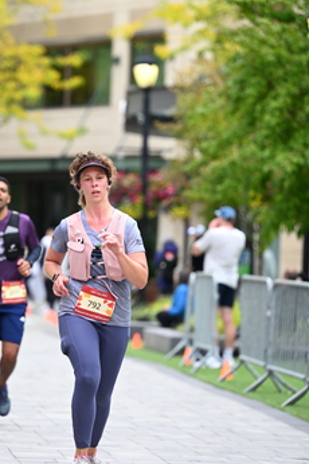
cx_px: 87
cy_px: 223
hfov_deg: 5.7
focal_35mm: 239
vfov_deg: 8.6
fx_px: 3077
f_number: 2.8
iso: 640
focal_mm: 150
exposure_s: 1/2000
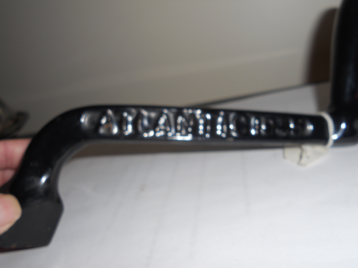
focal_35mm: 32
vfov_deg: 44.2
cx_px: 179
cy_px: 134
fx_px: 331
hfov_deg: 56.8
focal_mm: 5.8
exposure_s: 1/25
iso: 80
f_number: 8.8
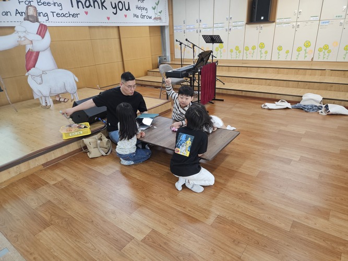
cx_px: 174
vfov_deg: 58.9
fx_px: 231
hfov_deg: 73.9
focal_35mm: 23
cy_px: 130
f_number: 1.8
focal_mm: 5.4
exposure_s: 1/120
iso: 250
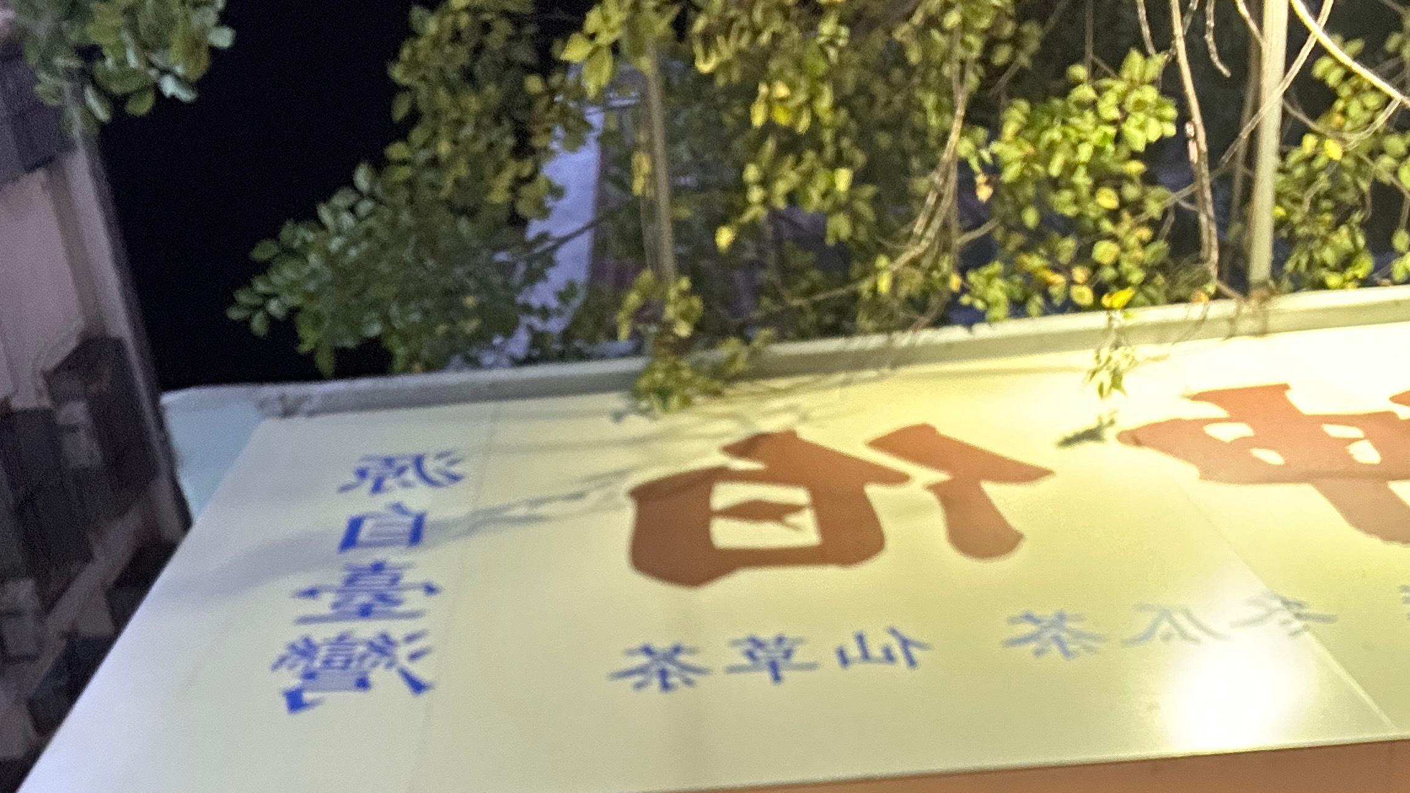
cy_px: 753
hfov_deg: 46.4
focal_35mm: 44
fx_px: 1645
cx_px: 709
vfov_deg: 26.0
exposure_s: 1/25
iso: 320
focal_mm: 2.69
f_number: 1.9
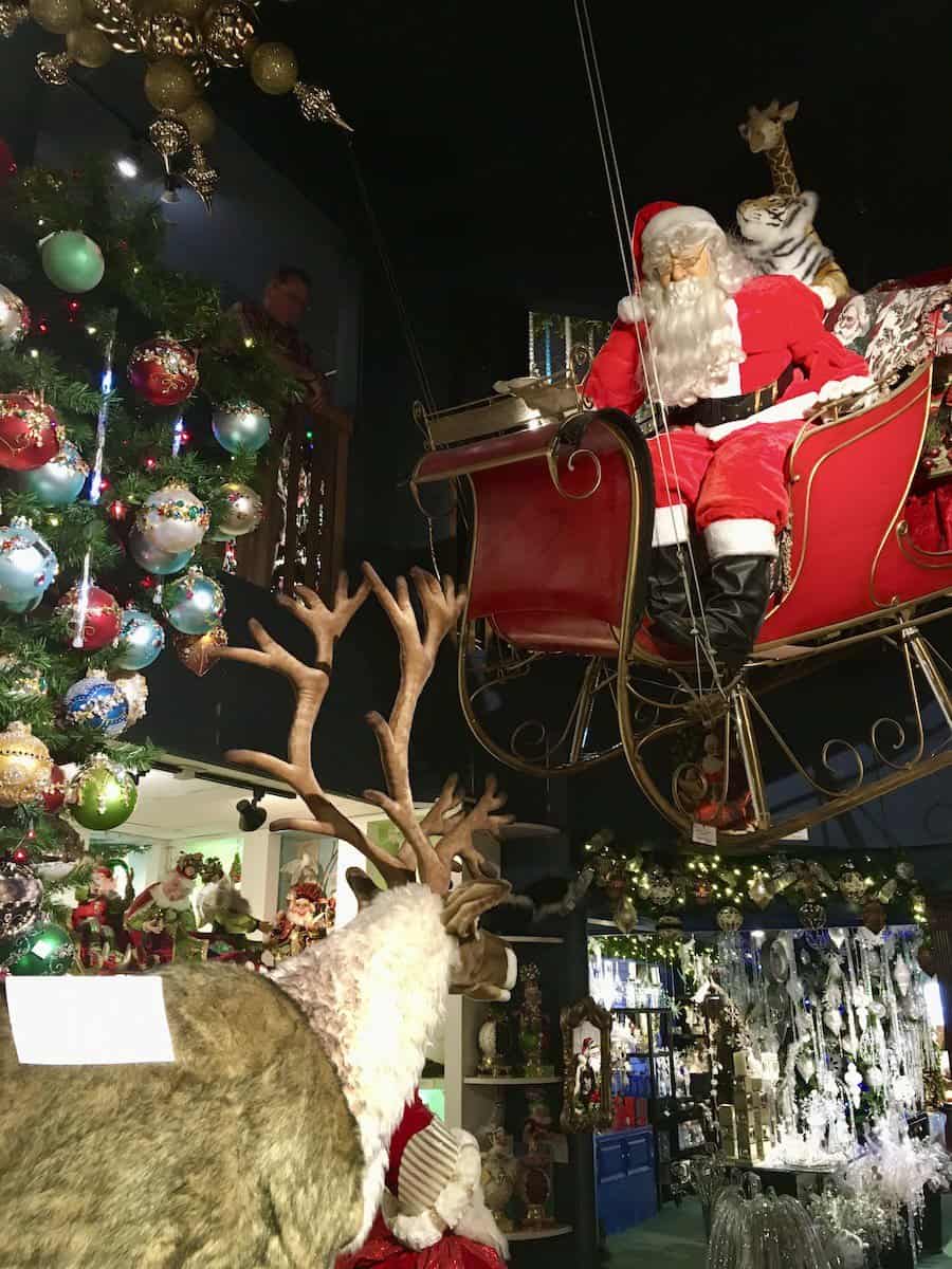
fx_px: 1063
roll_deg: -0.4
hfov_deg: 48.2
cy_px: 634
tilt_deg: +18.5
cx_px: 476
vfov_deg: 61.7
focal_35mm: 29
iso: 160
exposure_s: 1/30
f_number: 2.2
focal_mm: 4.15
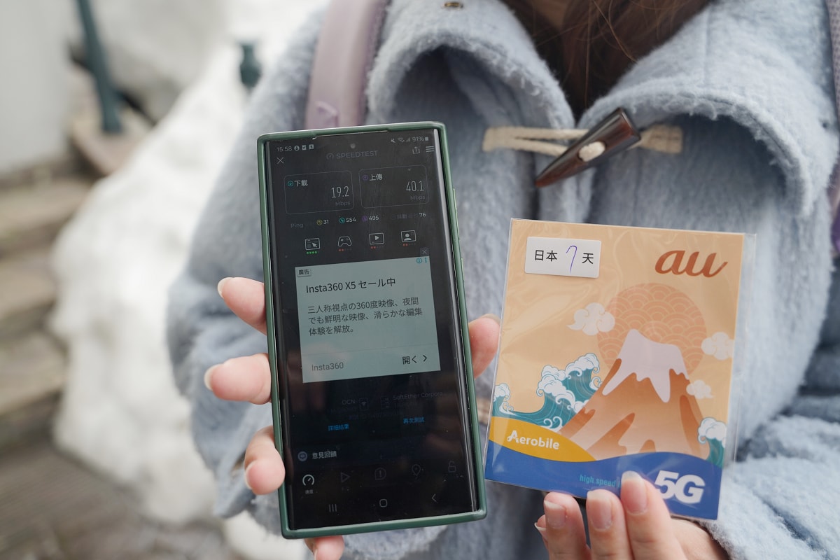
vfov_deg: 43.6
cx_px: 420
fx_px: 700
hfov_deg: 61.9
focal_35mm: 30
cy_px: 280
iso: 200
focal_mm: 30
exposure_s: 1/60
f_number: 4
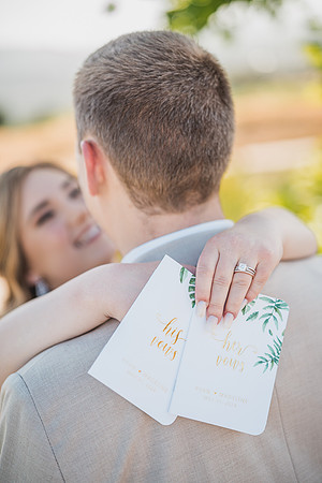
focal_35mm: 50
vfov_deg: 39.6
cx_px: 161
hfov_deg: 27.0
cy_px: 242
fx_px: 671
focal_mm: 50
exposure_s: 1/1250
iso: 125
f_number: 1.4
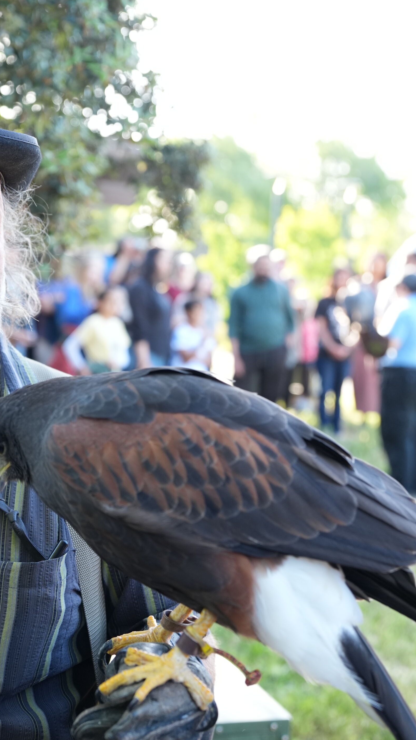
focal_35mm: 56
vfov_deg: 37.2
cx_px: 10
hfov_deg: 20.8
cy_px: 374
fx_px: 1098
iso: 640
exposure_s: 1/320
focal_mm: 35
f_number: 2.8
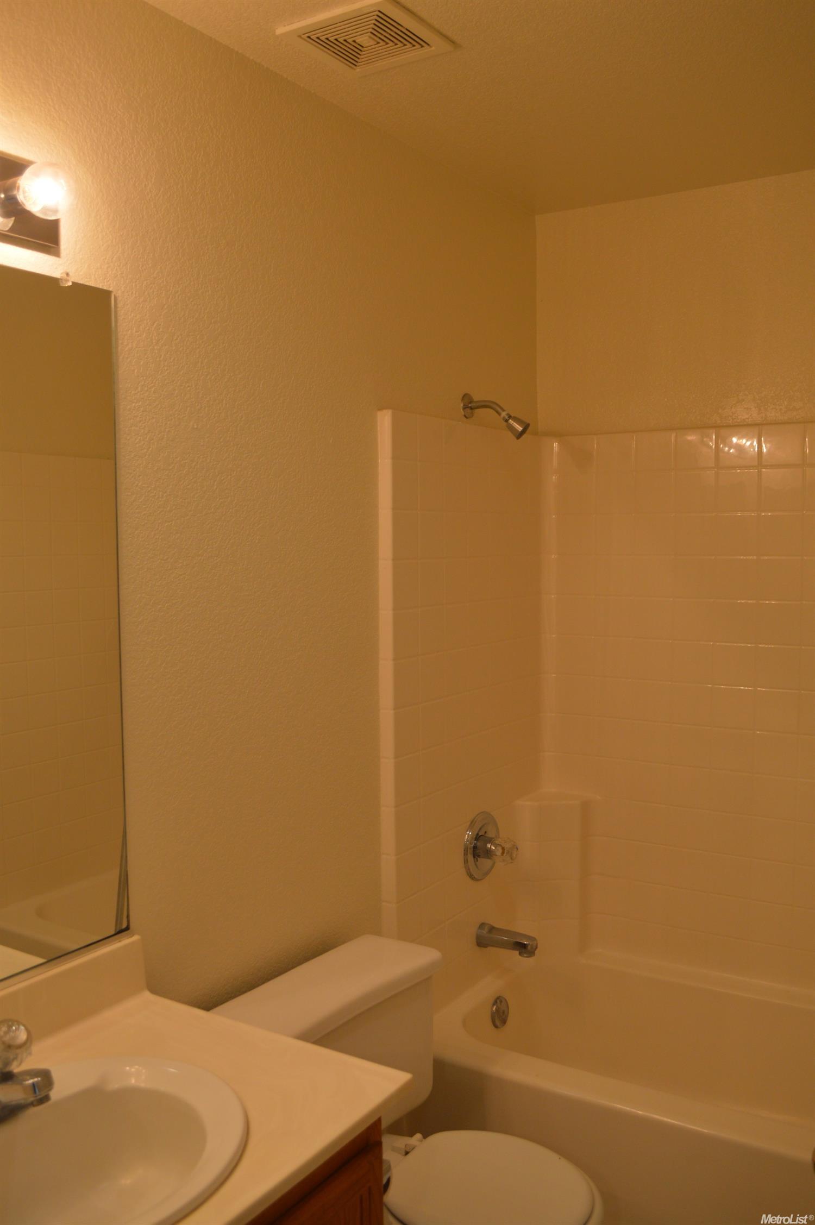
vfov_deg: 62.0
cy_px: 612
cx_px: 408
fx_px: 1020
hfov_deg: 43.5
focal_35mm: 30
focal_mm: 20
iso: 400
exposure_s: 1/60
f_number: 4
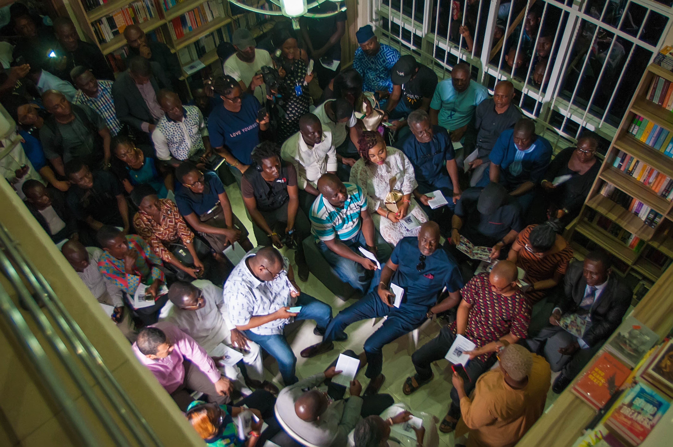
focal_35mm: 30
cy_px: 224
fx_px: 560
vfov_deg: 43.5
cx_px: 336
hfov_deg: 62.0
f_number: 2.8
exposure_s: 1/100
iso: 800
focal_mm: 20
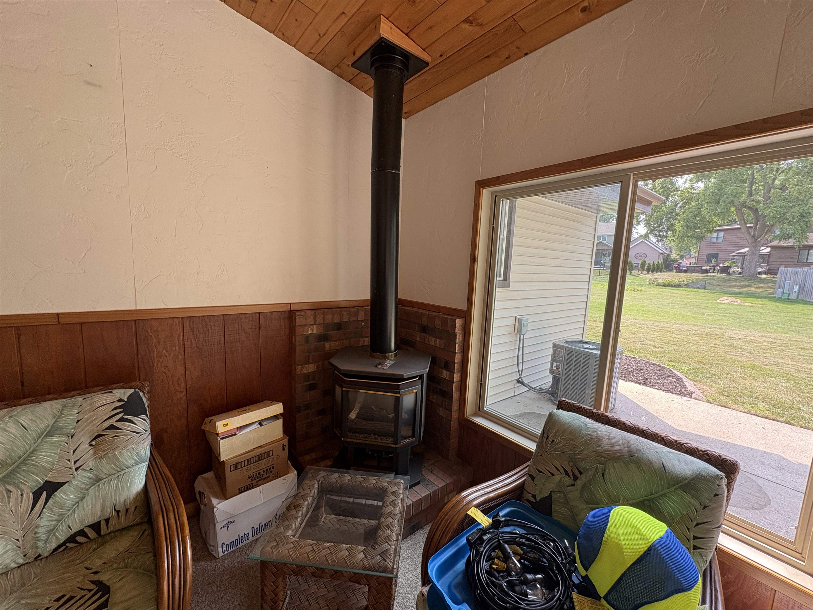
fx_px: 329
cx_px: 406
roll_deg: -2.5
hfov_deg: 102.1
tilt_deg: -7.7
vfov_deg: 85.7
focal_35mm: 14
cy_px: 305
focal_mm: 2.22
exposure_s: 1/99
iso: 80
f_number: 2.2
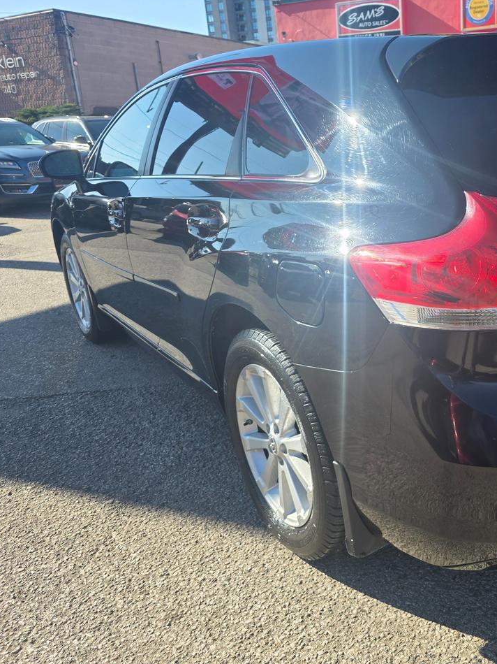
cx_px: 440
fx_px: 594
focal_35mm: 31
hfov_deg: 42.0
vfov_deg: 58.4
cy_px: 329
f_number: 1.7
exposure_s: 1/2054
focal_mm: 6.3
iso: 80
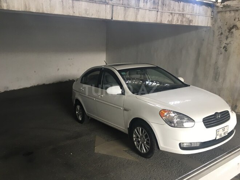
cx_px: 120
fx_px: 201
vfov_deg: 48.2
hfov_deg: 61.7
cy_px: 90
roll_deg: -2.3
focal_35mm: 29
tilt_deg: -14.4
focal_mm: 4.15
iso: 80
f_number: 2.2
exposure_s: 1/33
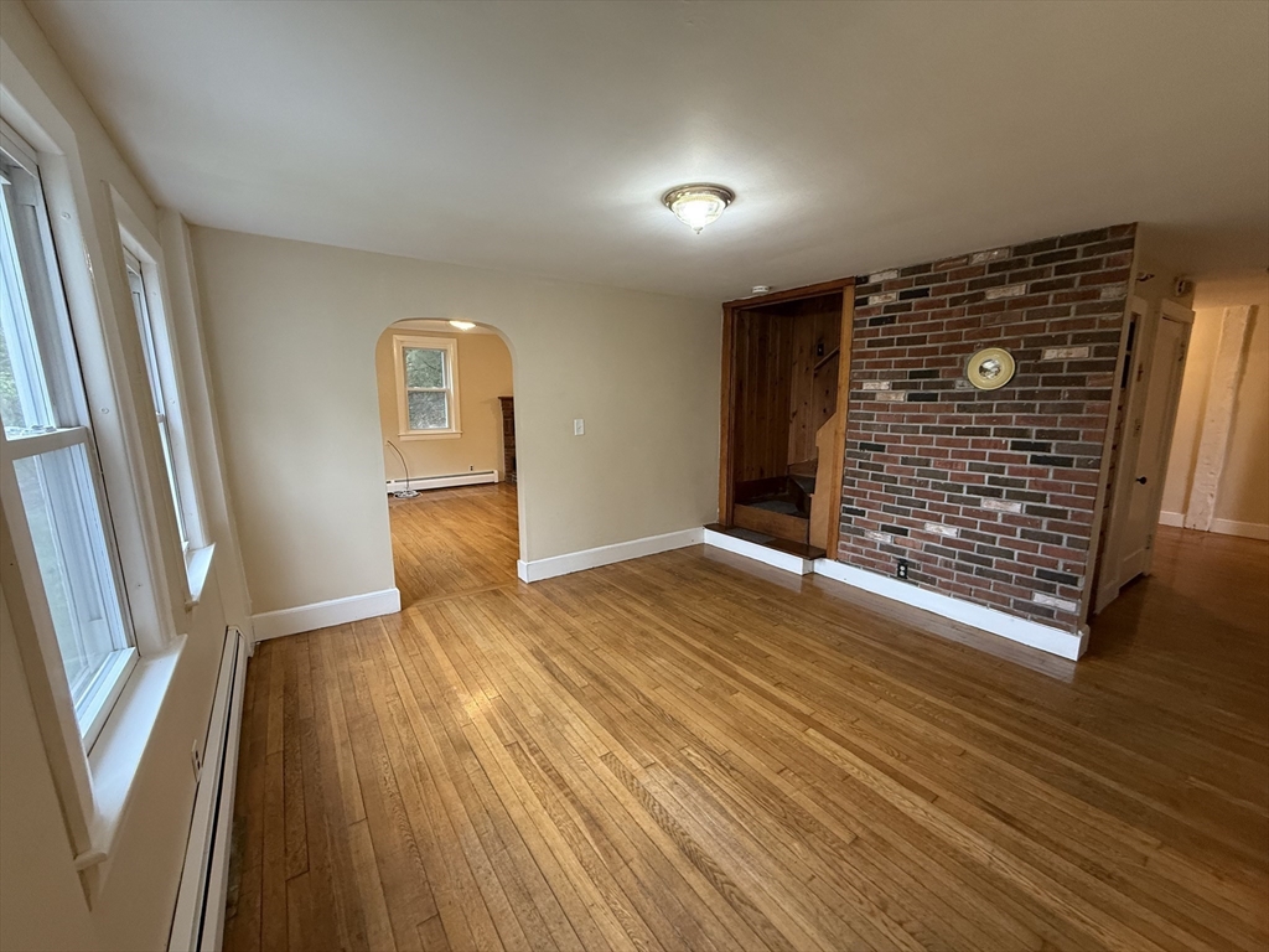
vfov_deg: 85.7
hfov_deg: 102.1
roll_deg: -0.1
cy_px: 476
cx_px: 634
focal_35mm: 14
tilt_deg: -8.8
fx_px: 513
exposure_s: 1/60
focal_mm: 2.22
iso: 320
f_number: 2.2
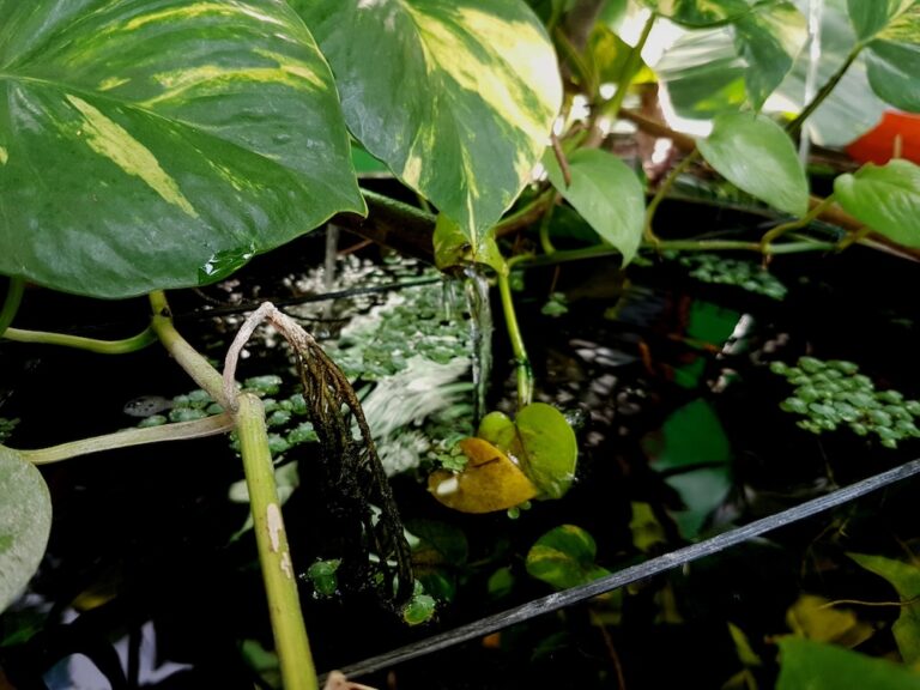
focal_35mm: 26
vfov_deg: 53.1
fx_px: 691
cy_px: 345
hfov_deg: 67.3
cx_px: 460
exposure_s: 1/50
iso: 50
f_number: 1.7
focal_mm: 4.2
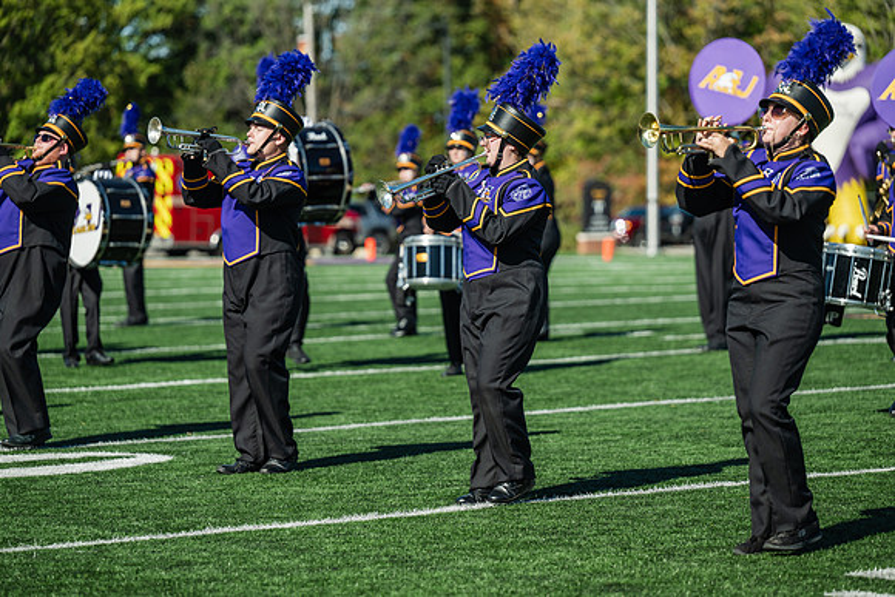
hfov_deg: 14.7
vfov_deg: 9.8
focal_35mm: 140
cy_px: 298
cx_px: 448
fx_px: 3481
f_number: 3.2
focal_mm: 140
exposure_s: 1/1600
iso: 100
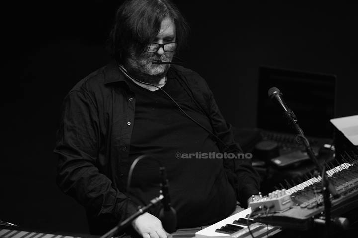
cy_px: 119
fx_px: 2981
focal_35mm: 300
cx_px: 179
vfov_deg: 4.6
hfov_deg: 6.9
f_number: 2.8
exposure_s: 1/1000
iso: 6400
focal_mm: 300
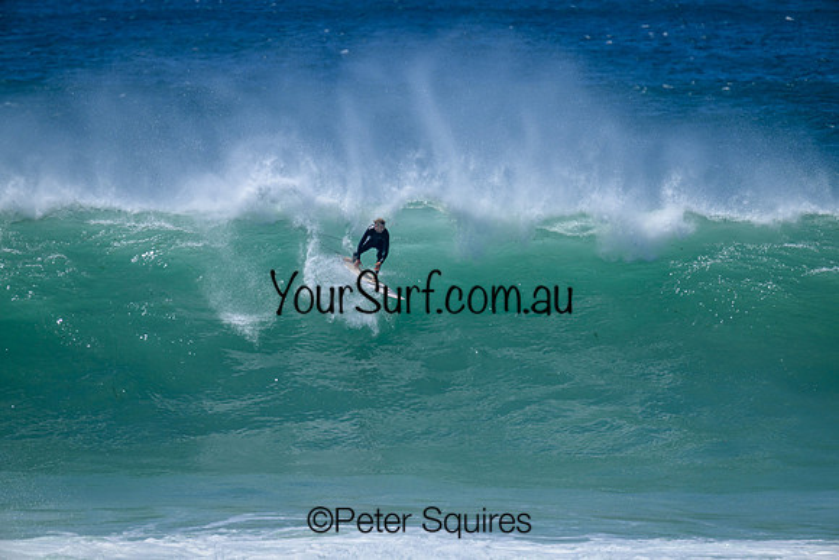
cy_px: 280
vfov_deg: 2.5
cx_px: 420
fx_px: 13054
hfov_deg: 3.7
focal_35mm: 560
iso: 450
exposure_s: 1/2000
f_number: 8
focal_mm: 560
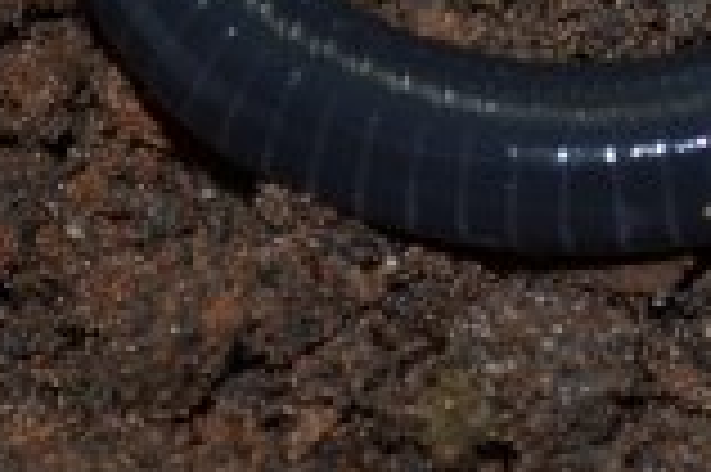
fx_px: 5721
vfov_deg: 4.7
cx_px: 922
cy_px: -232
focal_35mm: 290
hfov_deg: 7.0
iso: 200
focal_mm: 50
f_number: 5.6
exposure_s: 1/30
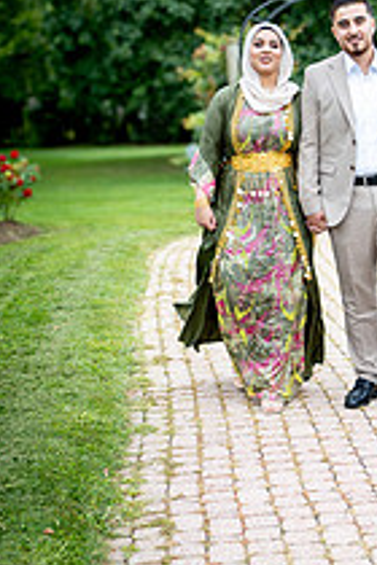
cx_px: 329
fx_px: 1178
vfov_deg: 26.4
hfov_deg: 17.9
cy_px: 100
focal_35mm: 75
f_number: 2
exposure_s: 1/1600
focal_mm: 35
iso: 200
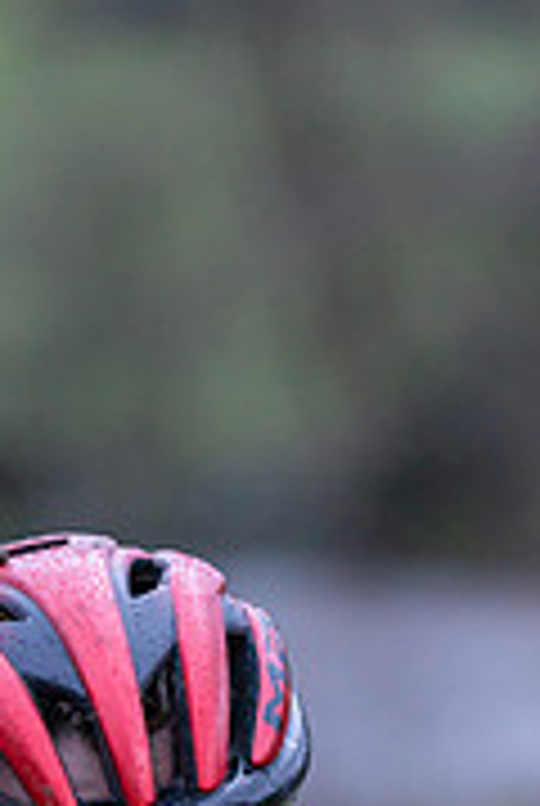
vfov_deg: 5.0
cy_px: 941
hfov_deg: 3.3
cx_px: 378
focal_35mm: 414
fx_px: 9278
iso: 6400
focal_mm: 165
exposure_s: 1/500
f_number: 4
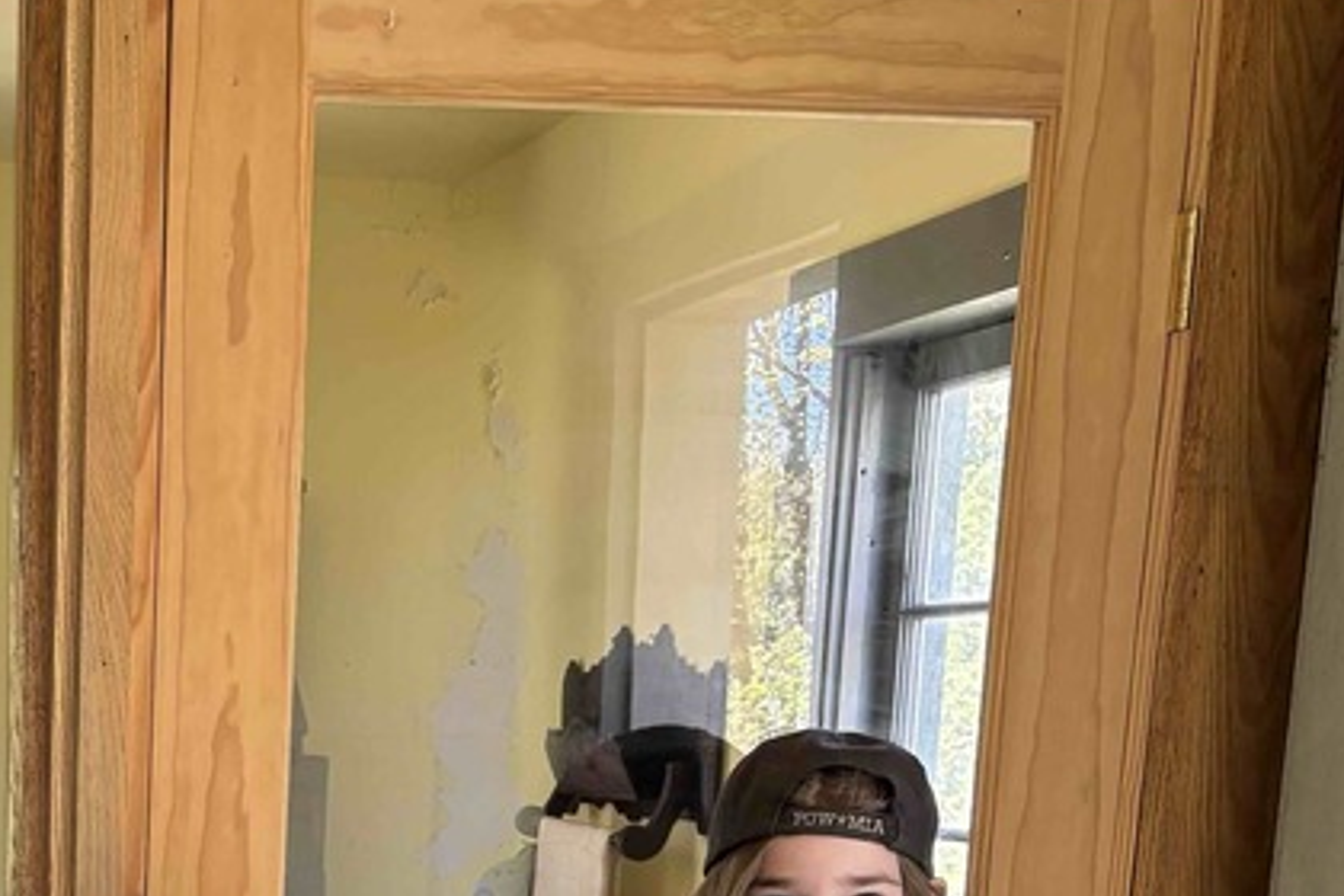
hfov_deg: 28.3
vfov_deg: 19.0
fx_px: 2464
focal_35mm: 66
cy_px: 1187
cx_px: -64
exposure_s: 1/67
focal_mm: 5.96
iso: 125
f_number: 1.6
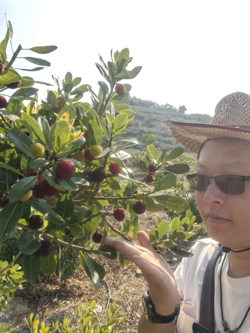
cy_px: 166
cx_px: 125
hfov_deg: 51.3
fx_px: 260
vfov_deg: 65.3
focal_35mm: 27
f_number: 2.4
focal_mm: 2.7
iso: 50
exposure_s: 1/670
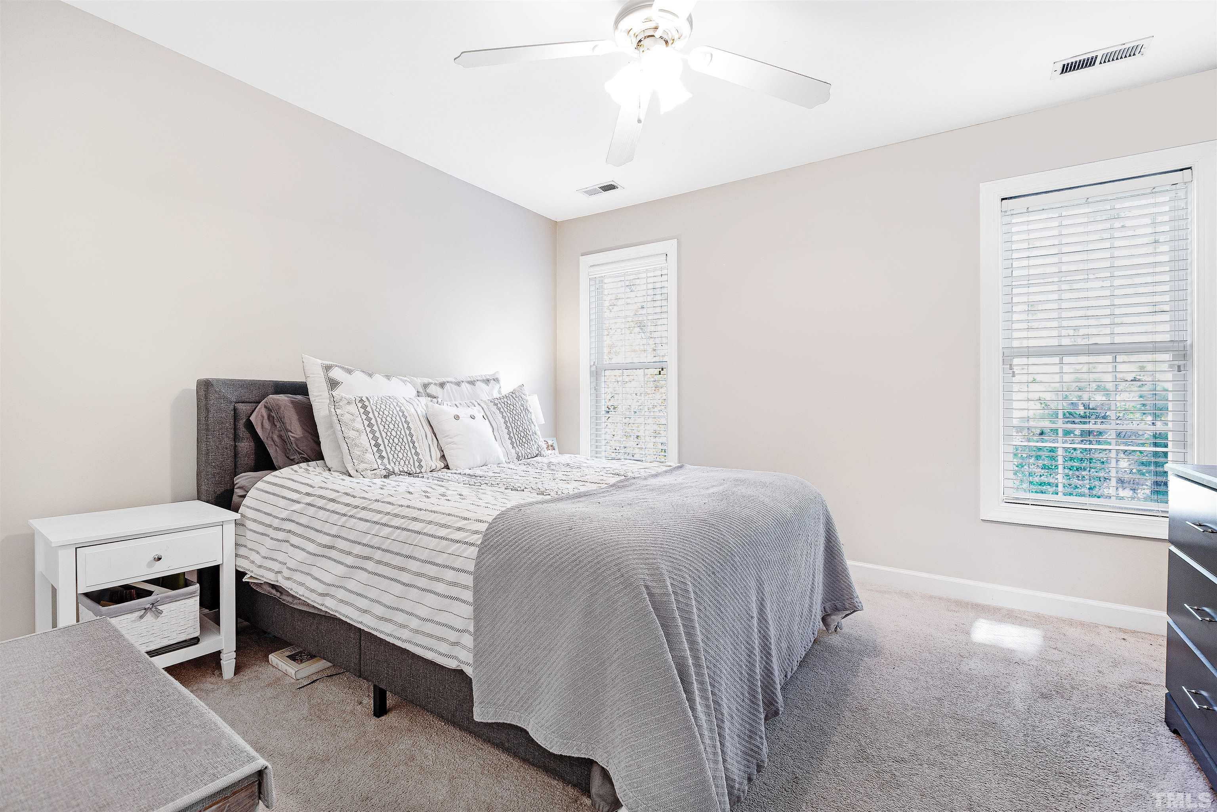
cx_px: 608
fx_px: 507
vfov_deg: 77.3
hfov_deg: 100.4
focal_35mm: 15
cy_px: 406
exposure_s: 1/4
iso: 100
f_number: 7.1
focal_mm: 10
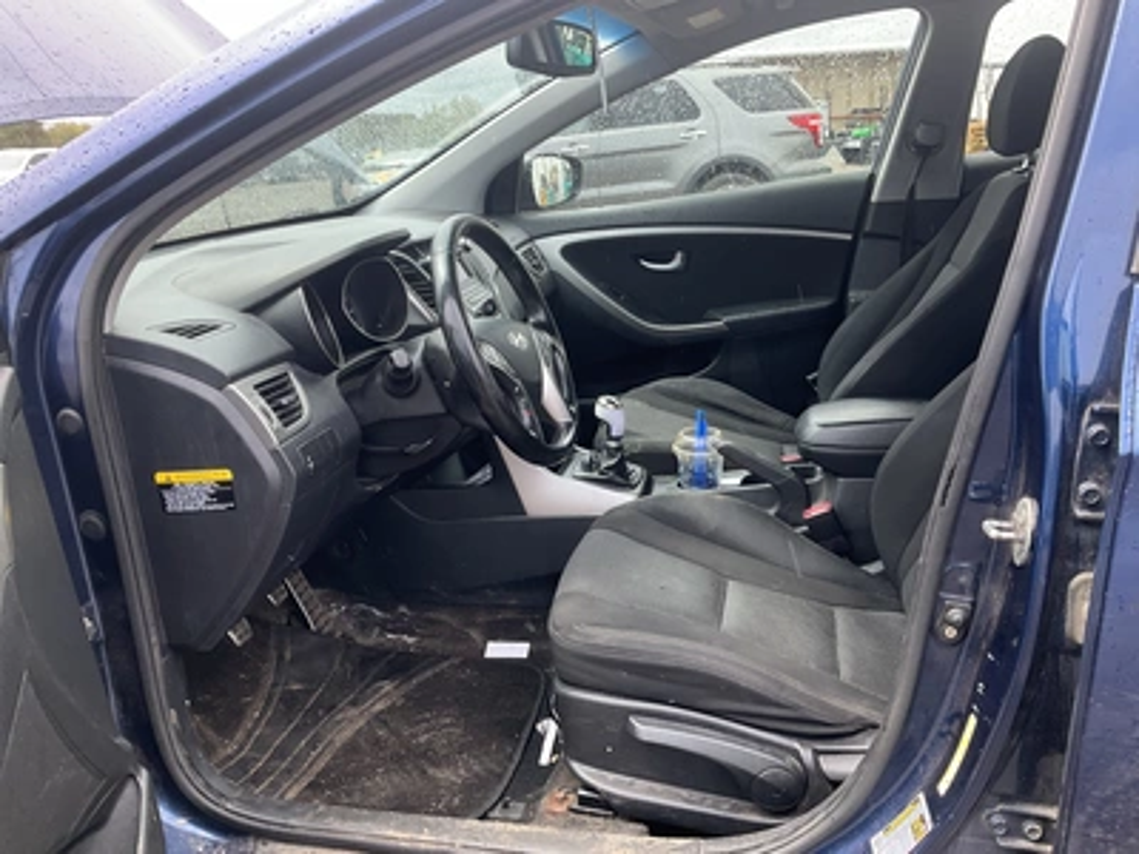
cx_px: 570
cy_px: 427
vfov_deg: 48.2
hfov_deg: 61.7
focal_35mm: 29
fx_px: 954
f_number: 1.8
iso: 20
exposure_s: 1/196
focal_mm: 3
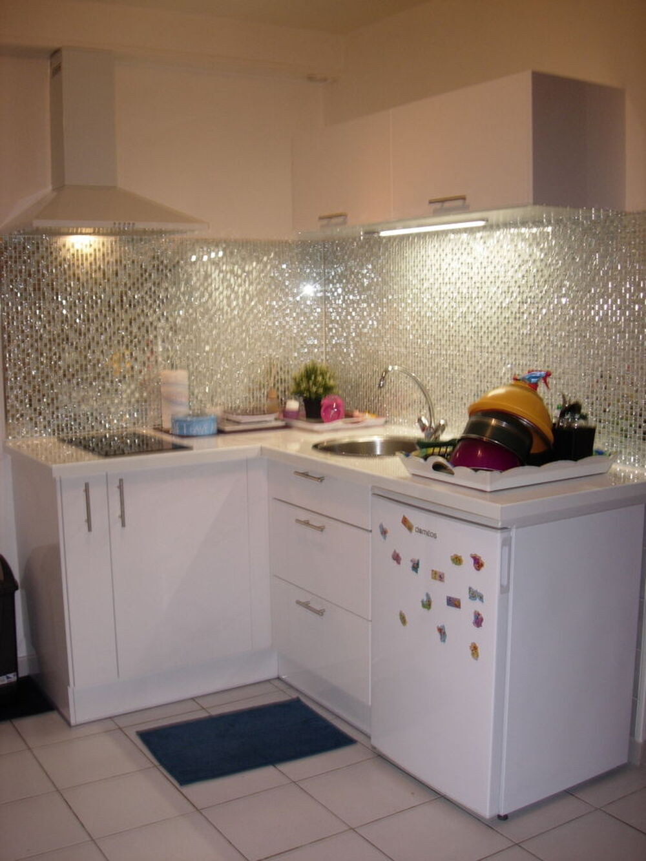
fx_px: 945
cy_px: 430
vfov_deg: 49.0
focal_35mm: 38
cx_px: 323
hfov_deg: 37.7
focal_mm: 7.8
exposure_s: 1/31
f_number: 2.8
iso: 79
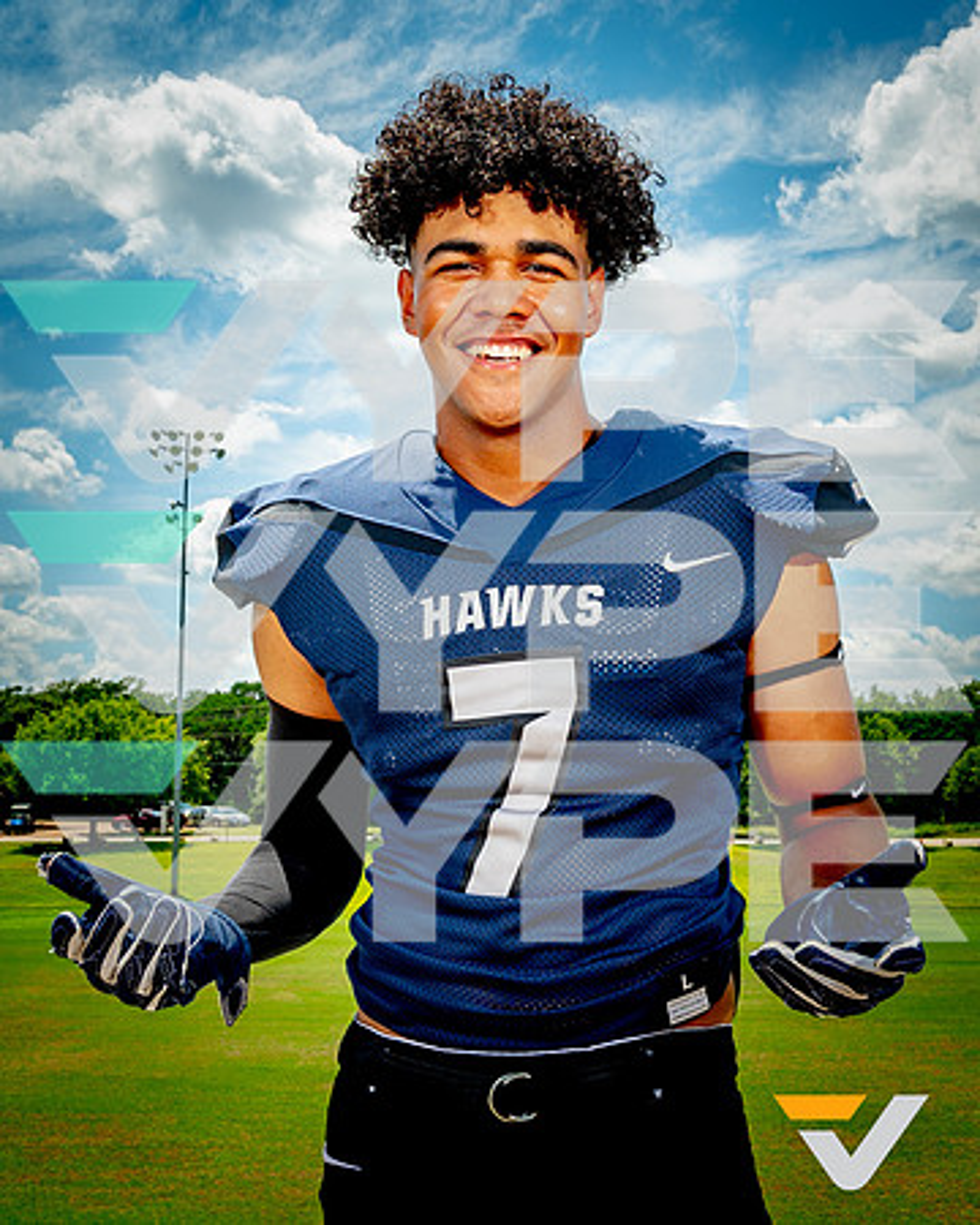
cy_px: 618
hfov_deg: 32.2
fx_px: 1694
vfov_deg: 39.8
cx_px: 587
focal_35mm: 47
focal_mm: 28
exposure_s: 1/125
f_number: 11
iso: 100
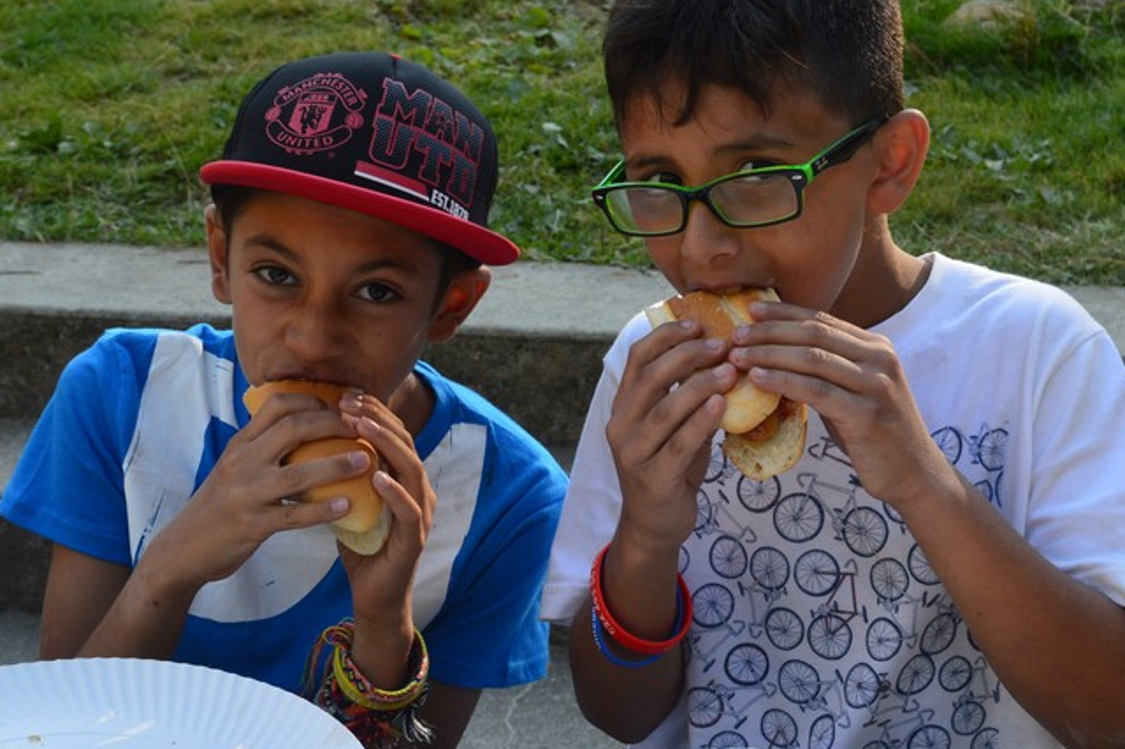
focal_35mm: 65
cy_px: 381
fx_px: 2024
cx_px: 529
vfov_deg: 21.0
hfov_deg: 31.1
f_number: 9
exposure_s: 1/125
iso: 400
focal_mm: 27
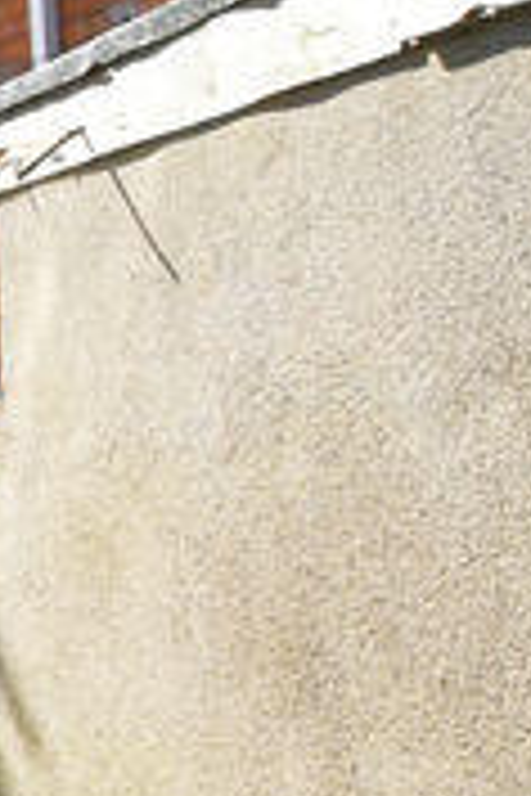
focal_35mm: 87
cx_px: -1494
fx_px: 1925
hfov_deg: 8.6
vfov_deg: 23.3
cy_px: 488
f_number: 8
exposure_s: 1/250
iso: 160
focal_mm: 10
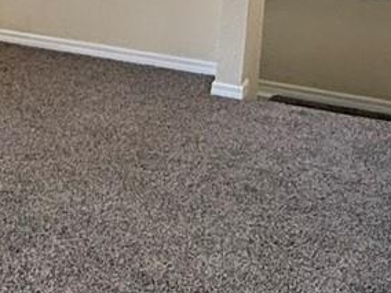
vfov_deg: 17.7
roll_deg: -0.5
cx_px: -229
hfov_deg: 20.4
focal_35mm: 79
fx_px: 892
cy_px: -61
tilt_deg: -7.5
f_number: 2.2
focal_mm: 2.22
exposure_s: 1/99
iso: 200
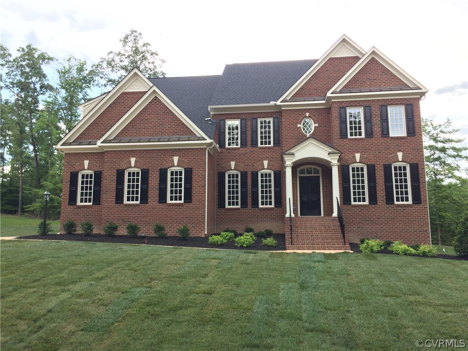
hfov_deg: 61.7
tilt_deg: +8.6
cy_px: 176
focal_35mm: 29
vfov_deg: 48.2
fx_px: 392
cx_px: 234
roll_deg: +0.7
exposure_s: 1/311
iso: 32
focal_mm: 4.15
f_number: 2.2
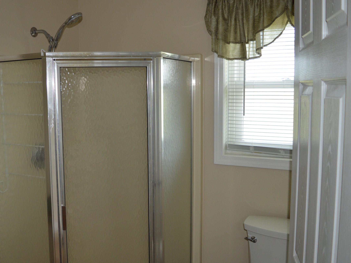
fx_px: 375
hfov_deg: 49.6
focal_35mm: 37
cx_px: 132
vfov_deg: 38.7
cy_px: 130
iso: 400
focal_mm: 18
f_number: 4
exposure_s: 1/100
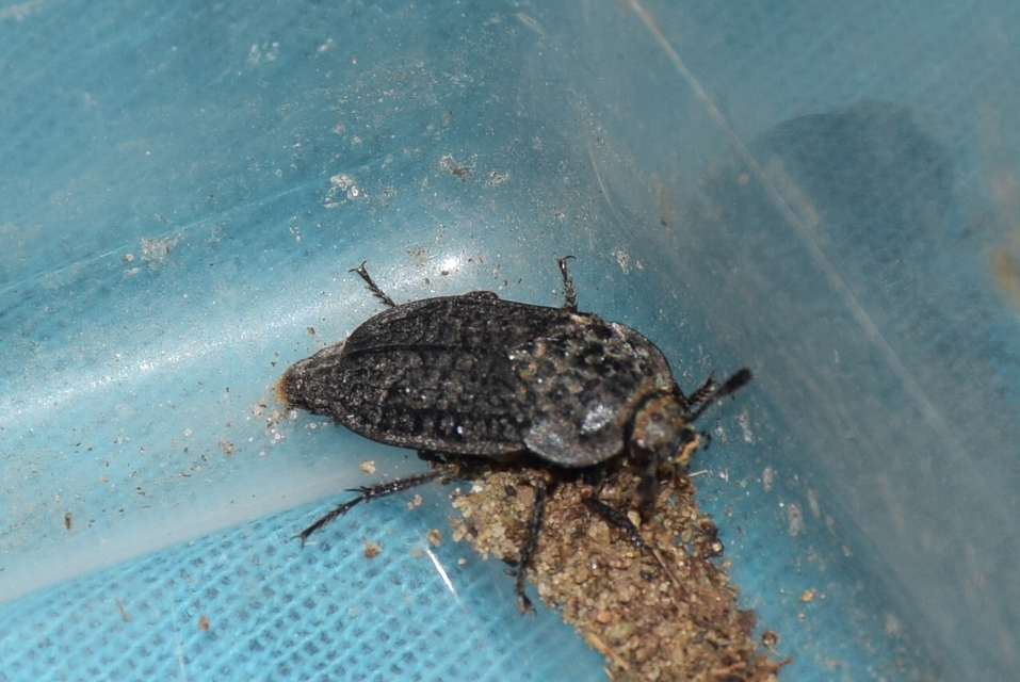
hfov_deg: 13.0
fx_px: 4466
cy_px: 341
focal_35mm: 158
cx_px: 510
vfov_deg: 8.7
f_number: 8
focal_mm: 105
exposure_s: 1/60
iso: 100
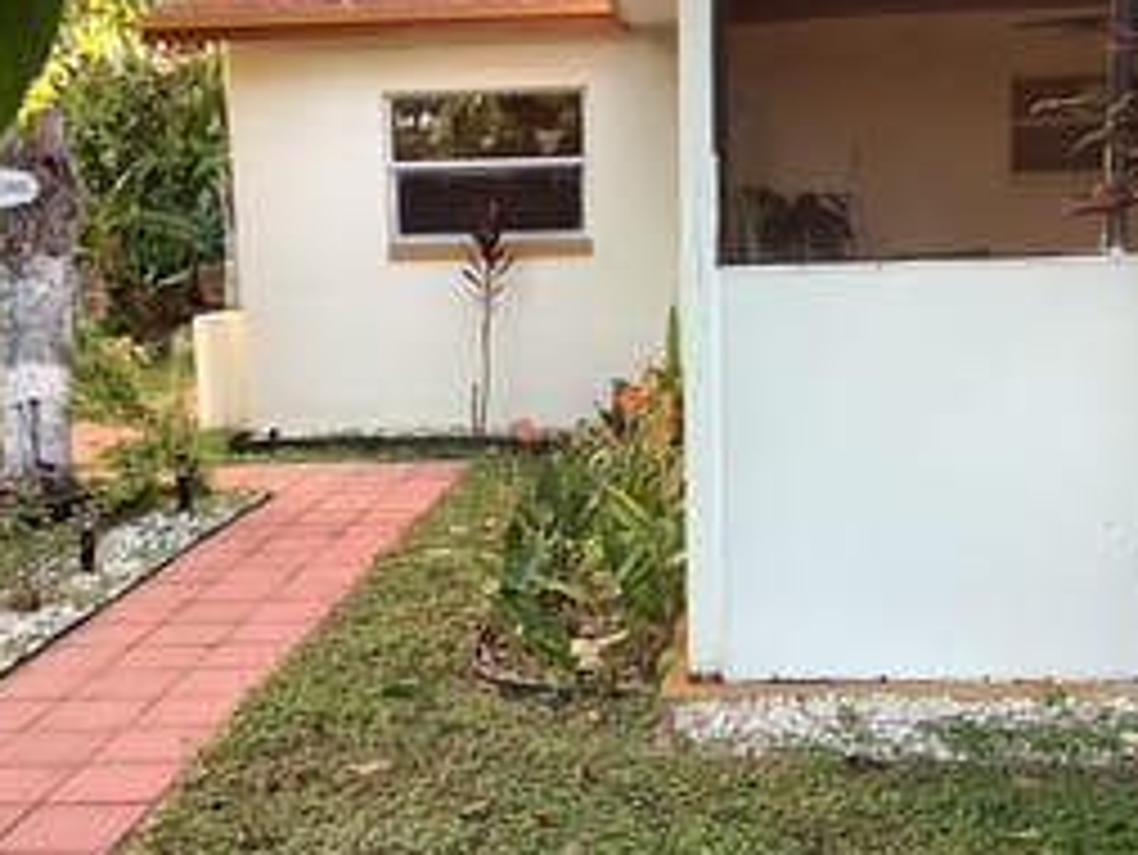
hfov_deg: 38.9
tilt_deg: -7.1
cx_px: 558
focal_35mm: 49
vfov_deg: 29.7
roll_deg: +0.5
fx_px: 1612
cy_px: 477
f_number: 2.4
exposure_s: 1/60
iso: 80
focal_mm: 3.3
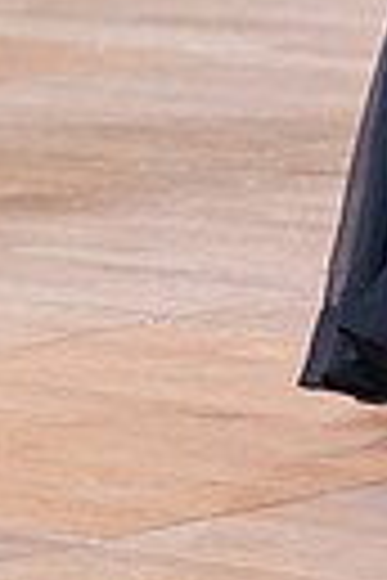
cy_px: -315
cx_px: 686
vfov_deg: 4.4
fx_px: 7481
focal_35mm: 464
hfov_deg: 3.0
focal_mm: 103
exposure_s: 1/400
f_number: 2.8
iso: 2000
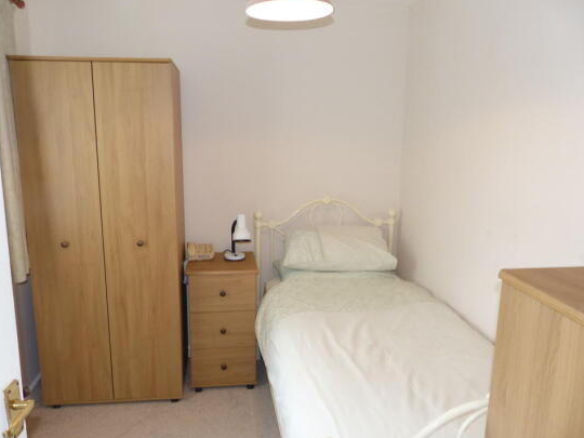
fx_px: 456
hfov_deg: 65.3
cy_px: 229
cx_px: 275
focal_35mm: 27
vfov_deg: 51.3
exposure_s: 1/50
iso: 250
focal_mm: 4.5
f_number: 2.8
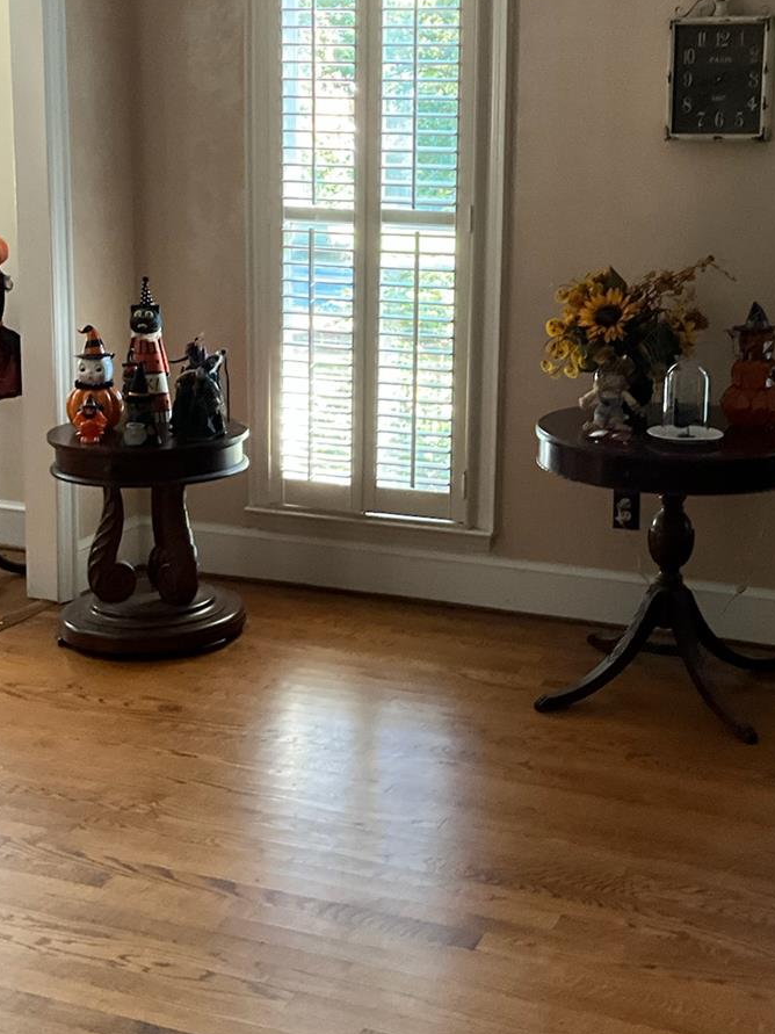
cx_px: 512
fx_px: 1493
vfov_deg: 38.0
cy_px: 397
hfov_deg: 28.9
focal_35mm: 50
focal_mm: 3
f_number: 1.8
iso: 320
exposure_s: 1/41
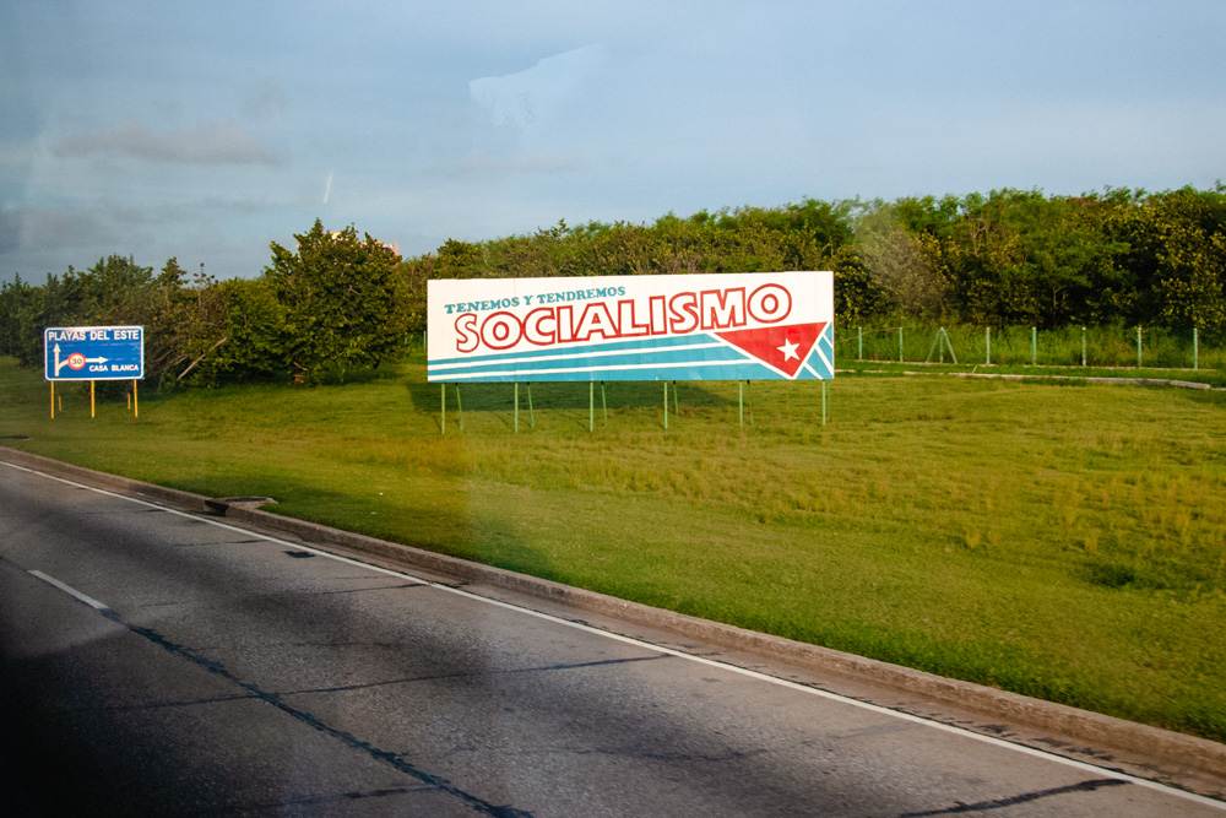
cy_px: 409
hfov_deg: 49.5
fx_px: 1328
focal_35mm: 39
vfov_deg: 34.2
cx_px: 613
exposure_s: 1/640
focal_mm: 26
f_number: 4.5
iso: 800
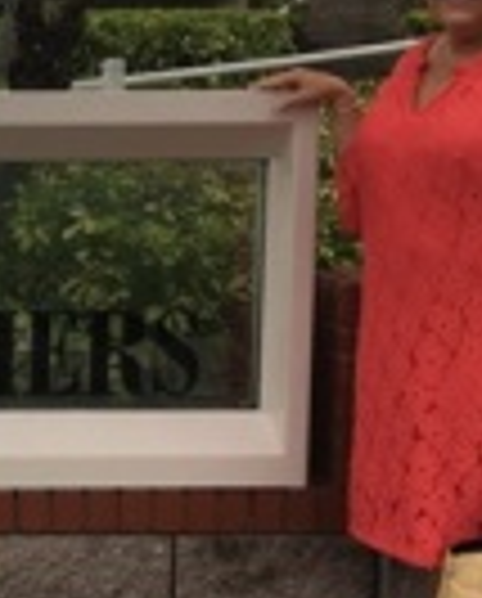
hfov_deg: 14.9
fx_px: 1688
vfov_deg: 20.1
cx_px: -266
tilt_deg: -8.1
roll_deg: -0.1
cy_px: 265
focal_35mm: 95
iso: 25
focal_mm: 4.15
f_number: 2.2
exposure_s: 1/314
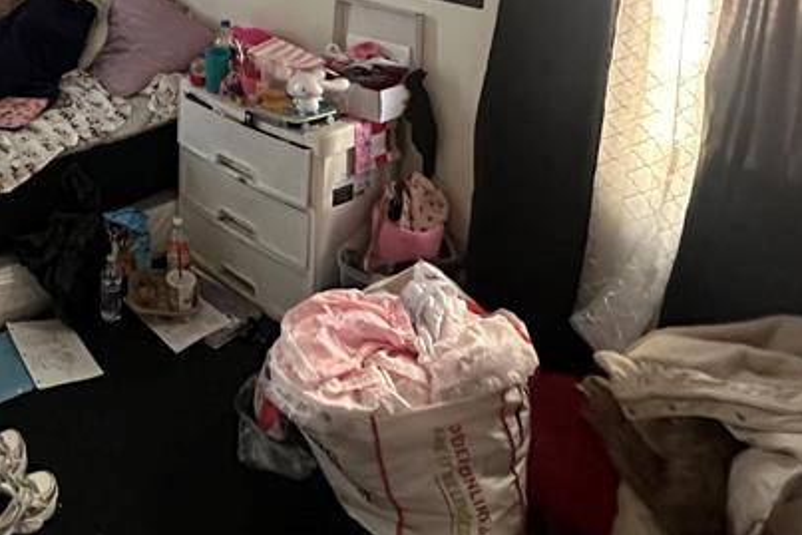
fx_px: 825
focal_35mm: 37
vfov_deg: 30.7
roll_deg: +1.4
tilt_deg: -6.4
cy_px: -99
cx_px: 30
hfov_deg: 45.2
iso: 1000
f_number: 2.2
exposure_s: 1/60
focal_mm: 2.22
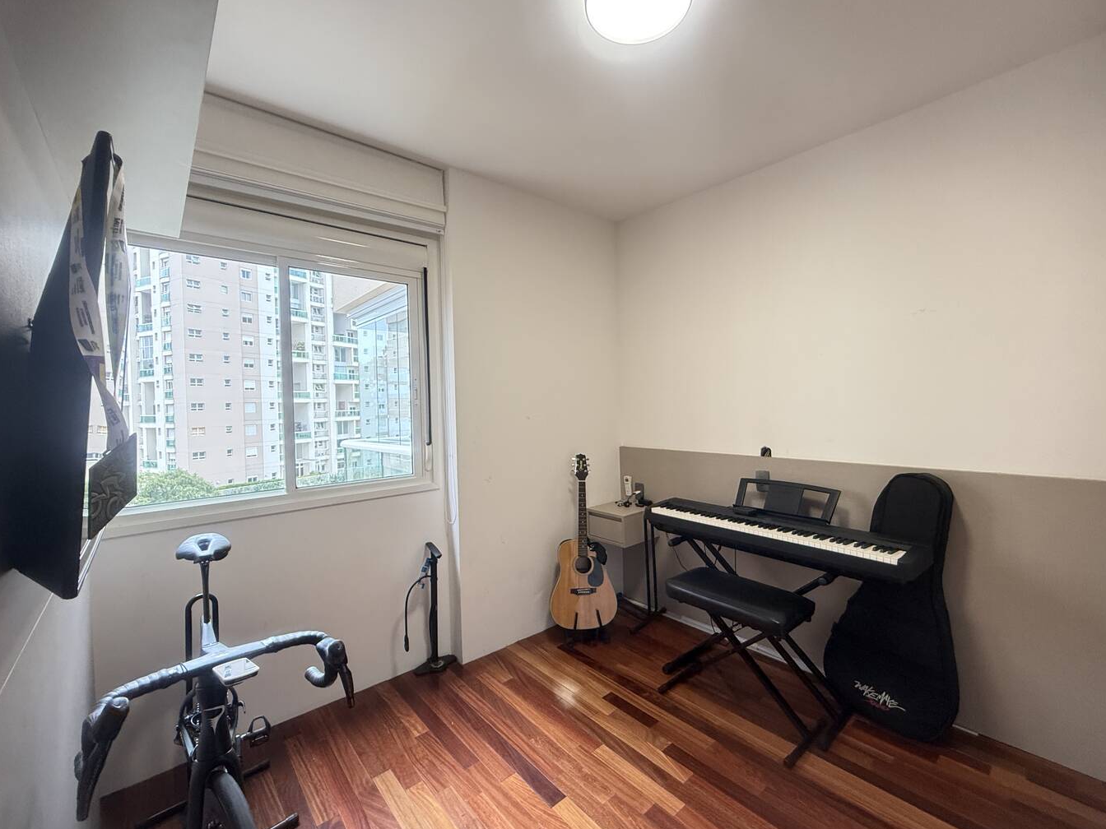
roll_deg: +1.4
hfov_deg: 98.0
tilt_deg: +0.1
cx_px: 588
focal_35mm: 15
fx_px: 479
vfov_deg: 81.7
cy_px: 410
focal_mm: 2.22
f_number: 2.2
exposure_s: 1/60
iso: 400
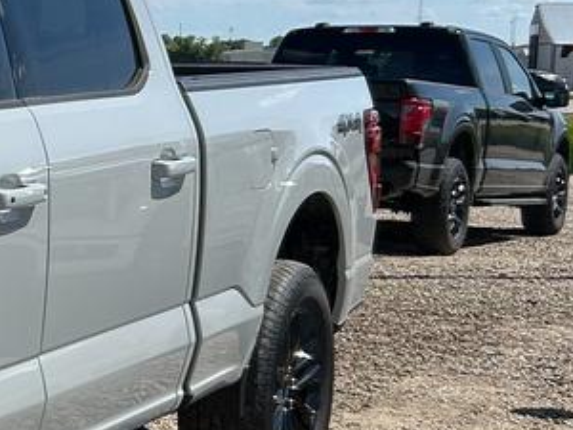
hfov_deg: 14.9
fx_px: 1837
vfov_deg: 13.3
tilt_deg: -3.4
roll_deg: -0.5
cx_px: -523
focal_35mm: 111
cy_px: 235
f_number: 1.5
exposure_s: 1/5882
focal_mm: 5.7
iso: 50
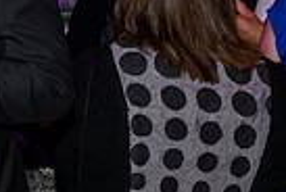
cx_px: -307
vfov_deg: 9.3
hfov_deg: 12.1
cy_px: 34
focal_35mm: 148
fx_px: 1178
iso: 2500
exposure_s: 1/160
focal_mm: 35
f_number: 5.6
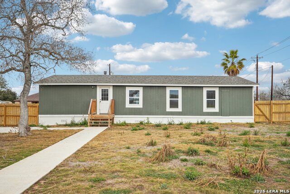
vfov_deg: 42.3
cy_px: 97
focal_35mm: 31
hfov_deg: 60.3
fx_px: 250
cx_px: 145
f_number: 8
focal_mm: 31
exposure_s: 1/320
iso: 100
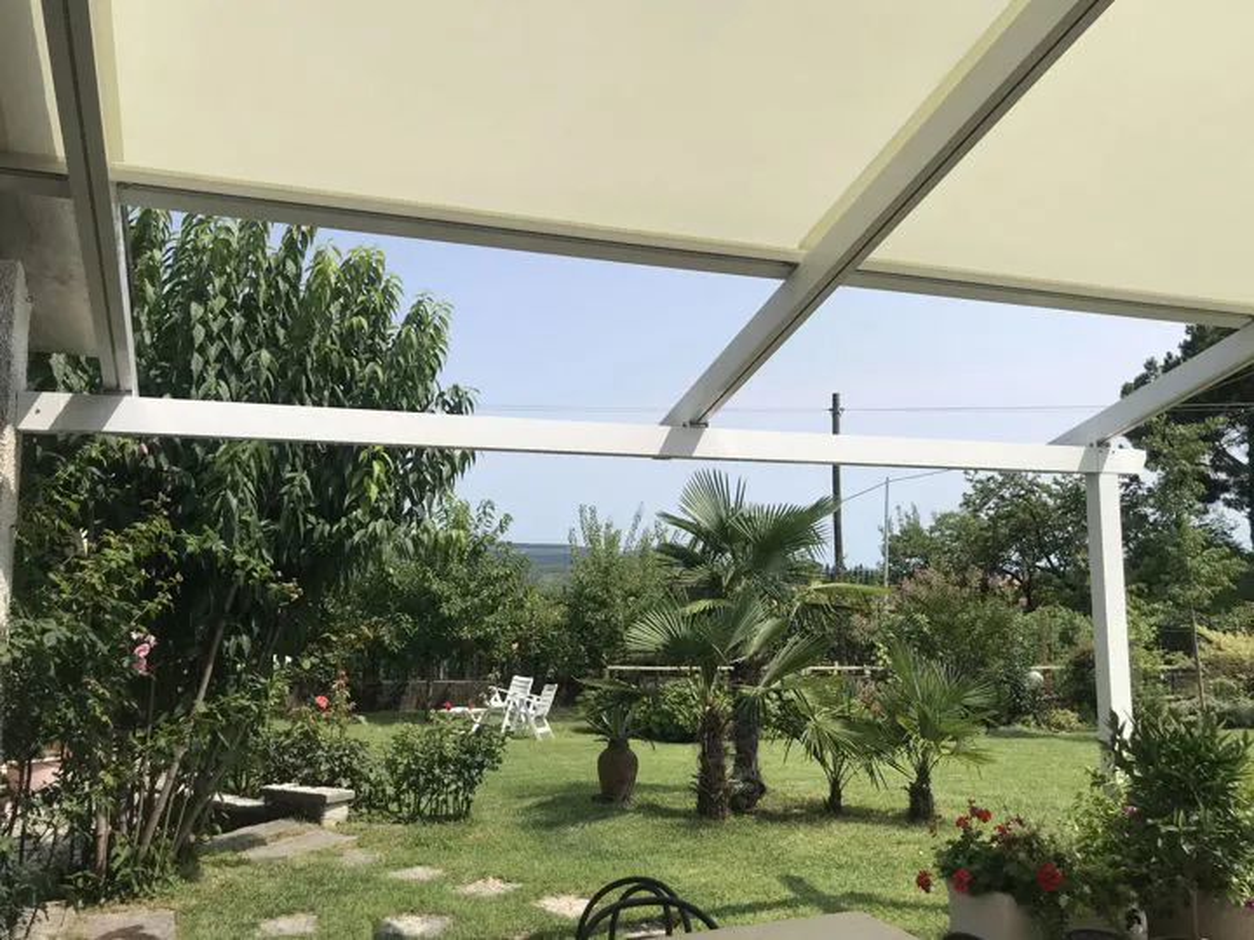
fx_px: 1014
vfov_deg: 49.7
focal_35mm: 28
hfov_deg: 63.4
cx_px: 627
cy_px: 470
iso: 20
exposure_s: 1/2660
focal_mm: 3.99
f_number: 1.8
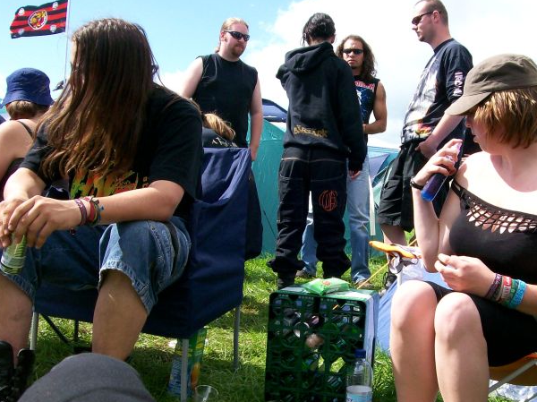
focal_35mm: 48
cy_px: 243
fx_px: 744
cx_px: 309
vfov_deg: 30.1
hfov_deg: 39.6
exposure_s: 1/345
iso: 80
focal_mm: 6
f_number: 4.8
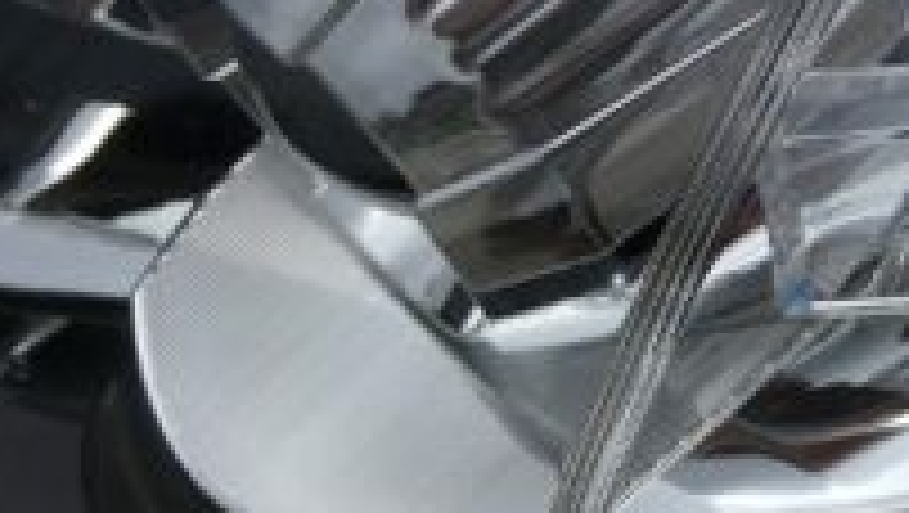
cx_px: 1206
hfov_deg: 22.0
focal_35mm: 86
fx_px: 2075
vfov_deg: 13.9
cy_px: 38
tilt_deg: -54.8
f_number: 2.2
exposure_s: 1/4274
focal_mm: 4.15
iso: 25
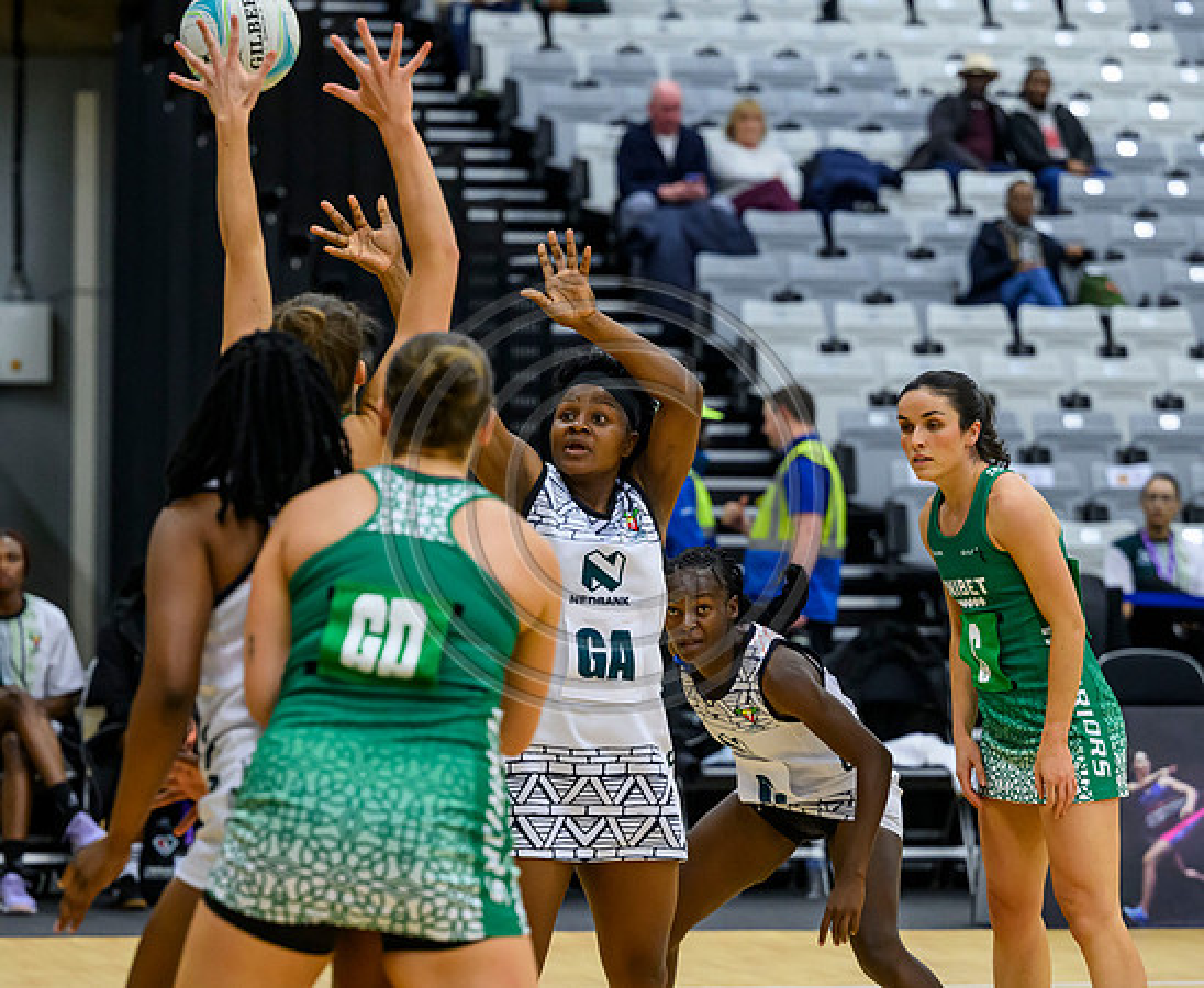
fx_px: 6050
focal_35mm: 168
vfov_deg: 9.3
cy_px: 631
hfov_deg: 11.4
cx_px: 497
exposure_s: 1/1000
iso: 4000
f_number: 3.2
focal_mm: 115
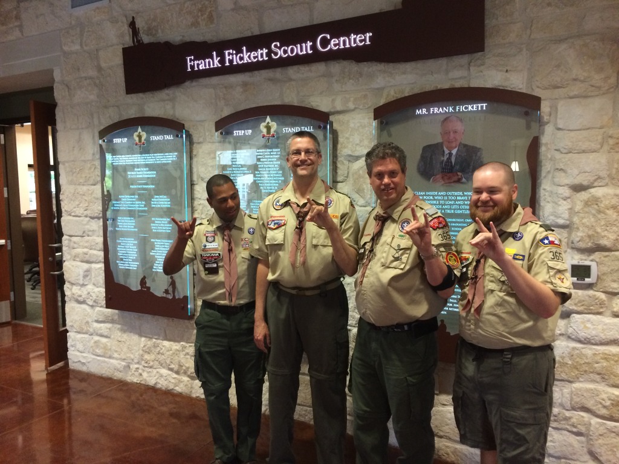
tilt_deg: -4.2
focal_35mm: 29
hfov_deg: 61.7
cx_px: 310
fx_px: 519
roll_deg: +1.1
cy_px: 232
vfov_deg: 48.2
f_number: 2.2
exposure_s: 1/30
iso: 200
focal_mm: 4.15
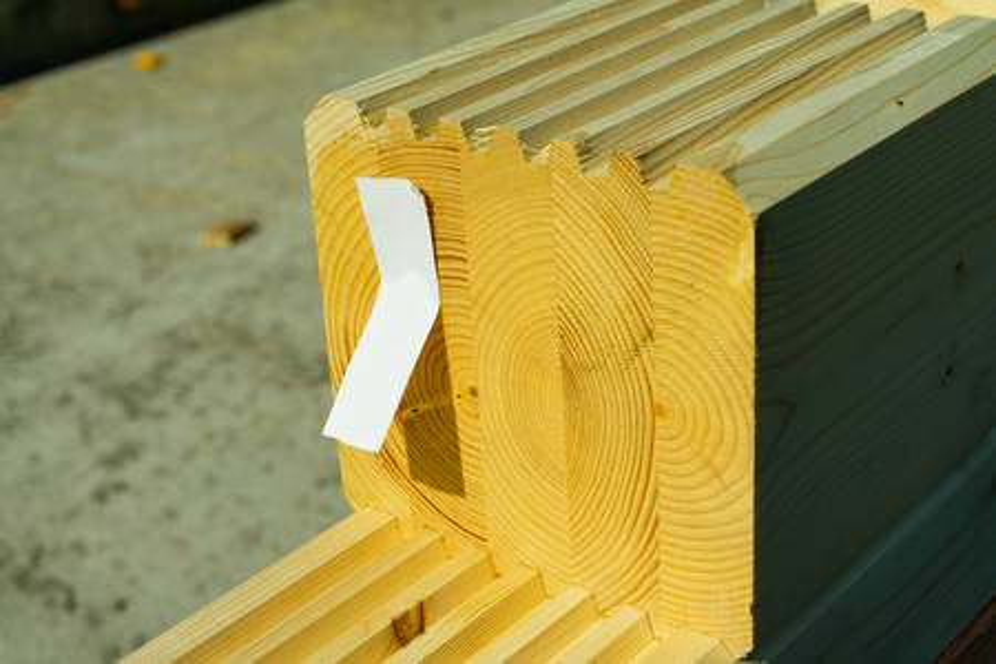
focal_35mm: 60
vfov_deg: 22.6
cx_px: 498
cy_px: 332
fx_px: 1660
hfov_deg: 33.4
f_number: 8
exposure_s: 1/800
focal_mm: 60
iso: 100
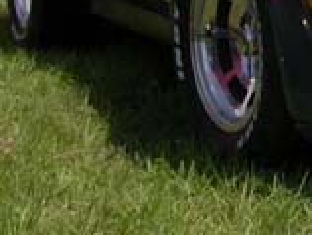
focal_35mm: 192
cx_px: 521
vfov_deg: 7.5
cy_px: -184
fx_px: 1733
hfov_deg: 9.9
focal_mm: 7.85
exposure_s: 1/356
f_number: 7.5
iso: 100
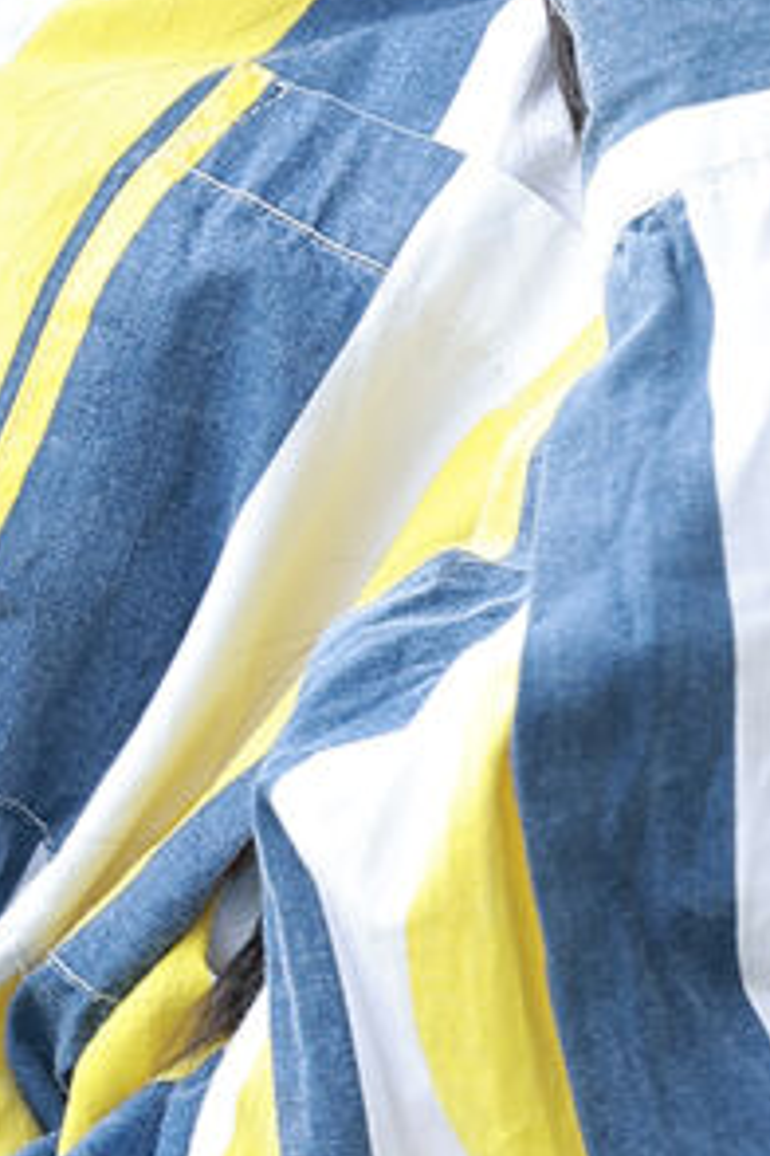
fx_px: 39042
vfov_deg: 1.7
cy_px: 267
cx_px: 47
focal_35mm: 1217
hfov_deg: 1.1
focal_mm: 200
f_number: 2.8
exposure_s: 1/200
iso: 100
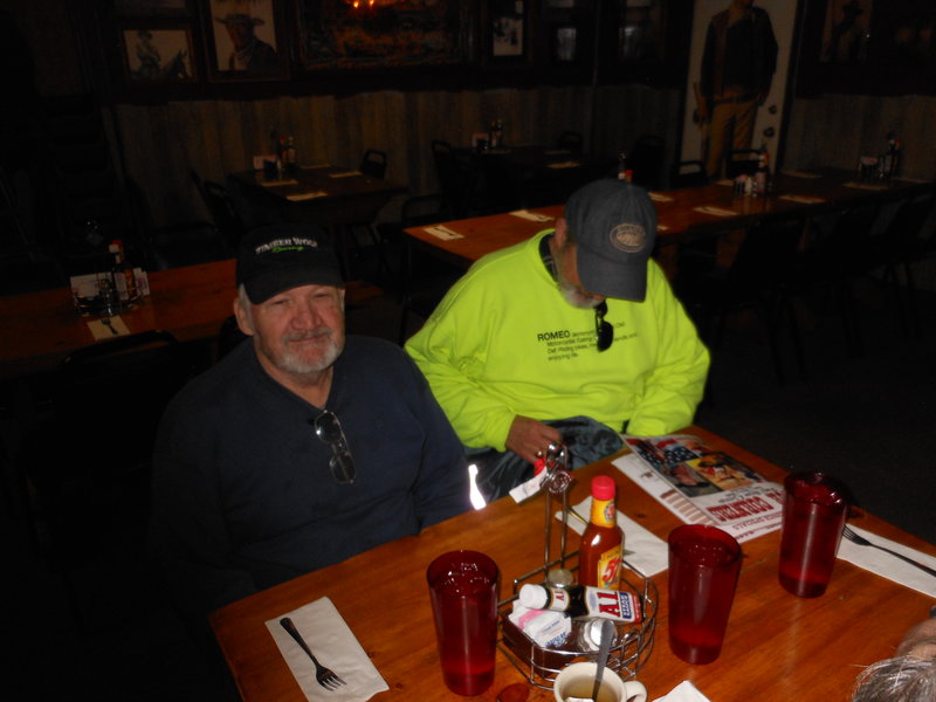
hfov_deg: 63.4
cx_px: 468
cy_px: 351
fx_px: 757
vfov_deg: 49.7
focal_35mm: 28
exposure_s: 1/25
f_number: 3.7
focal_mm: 5
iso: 200
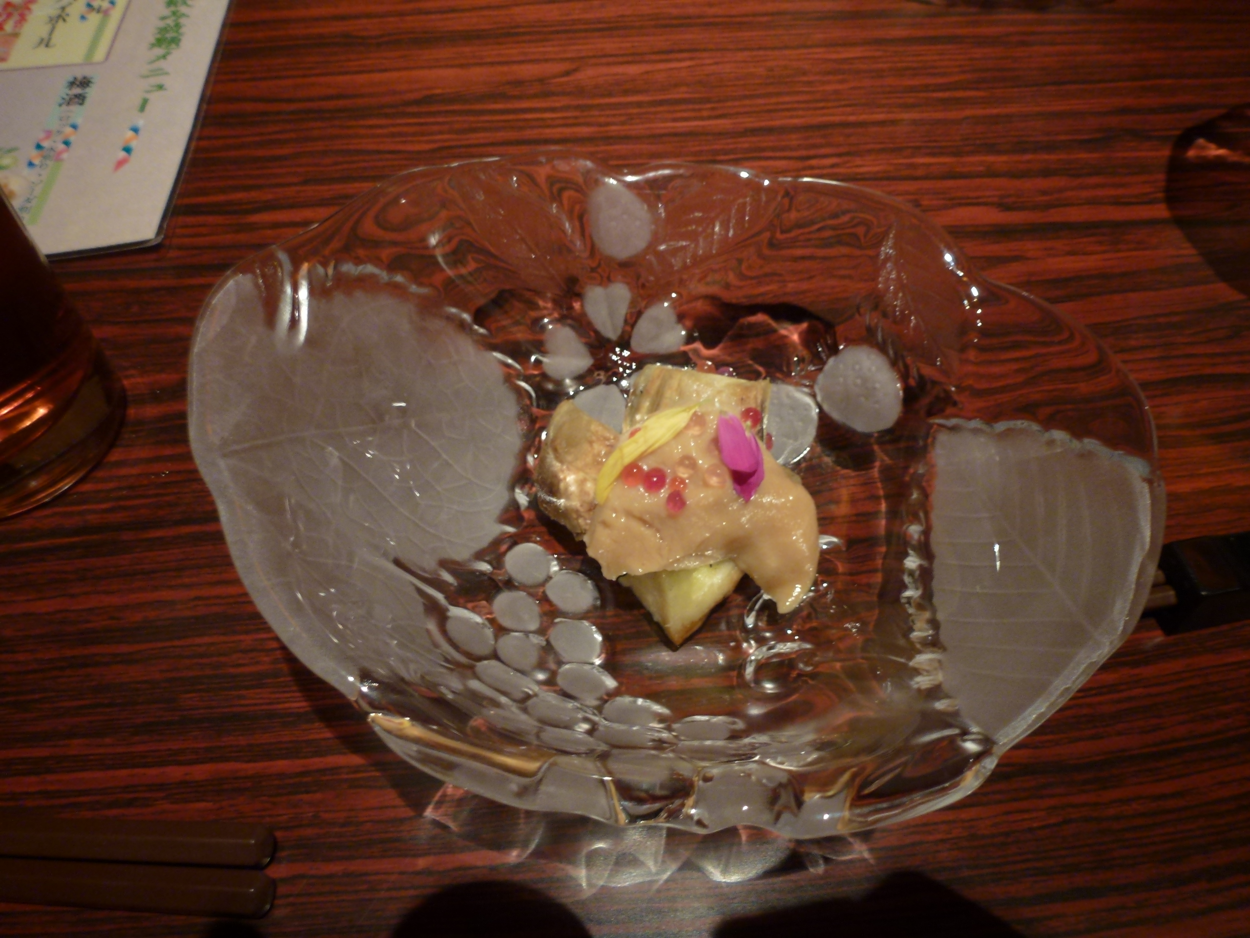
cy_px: 469
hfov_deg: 71.6
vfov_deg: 56.8
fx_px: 867
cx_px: 625
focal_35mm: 24
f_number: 3.3
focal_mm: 4.3
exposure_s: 1/4
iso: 100
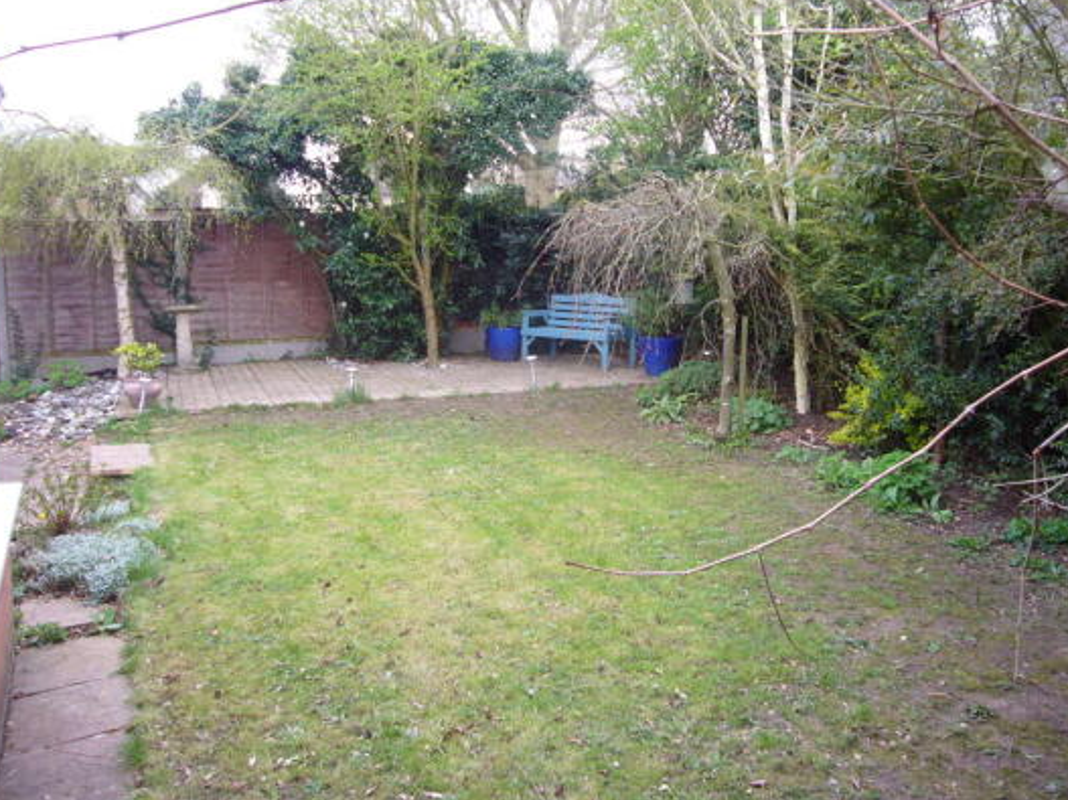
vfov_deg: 45.4
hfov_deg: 58.3
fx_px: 956
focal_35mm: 31
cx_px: 562
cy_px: 370
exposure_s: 1/60
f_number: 2.8
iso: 80
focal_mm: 4.6
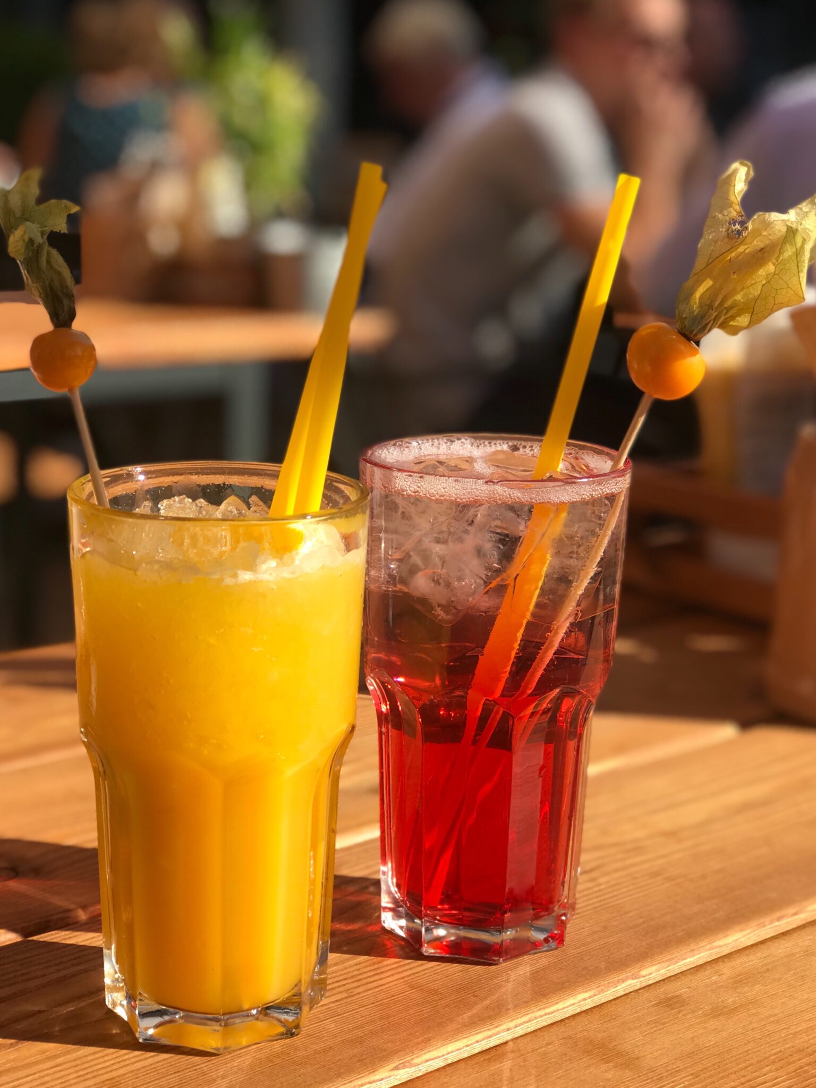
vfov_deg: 33.8
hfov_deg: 25.7
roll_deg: -3.6
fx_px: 1792
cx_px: 408
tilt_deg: -12.4
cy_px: 544
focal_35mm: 57
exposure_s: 1/556
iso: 20
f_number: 2.8
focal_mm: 6.6
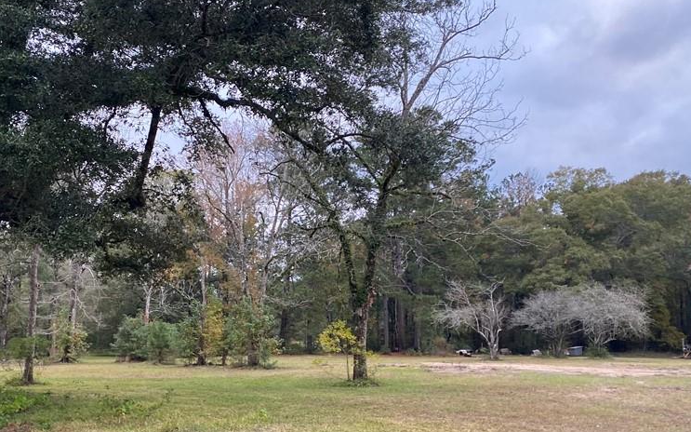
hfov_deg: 51.3
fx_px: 715
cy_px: 318
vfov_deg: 33.0
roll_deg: -1.2
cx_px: 282
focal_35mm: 38
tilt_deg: +7.2
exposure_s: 1/106
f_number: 1.8
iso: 125
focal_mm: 4.25
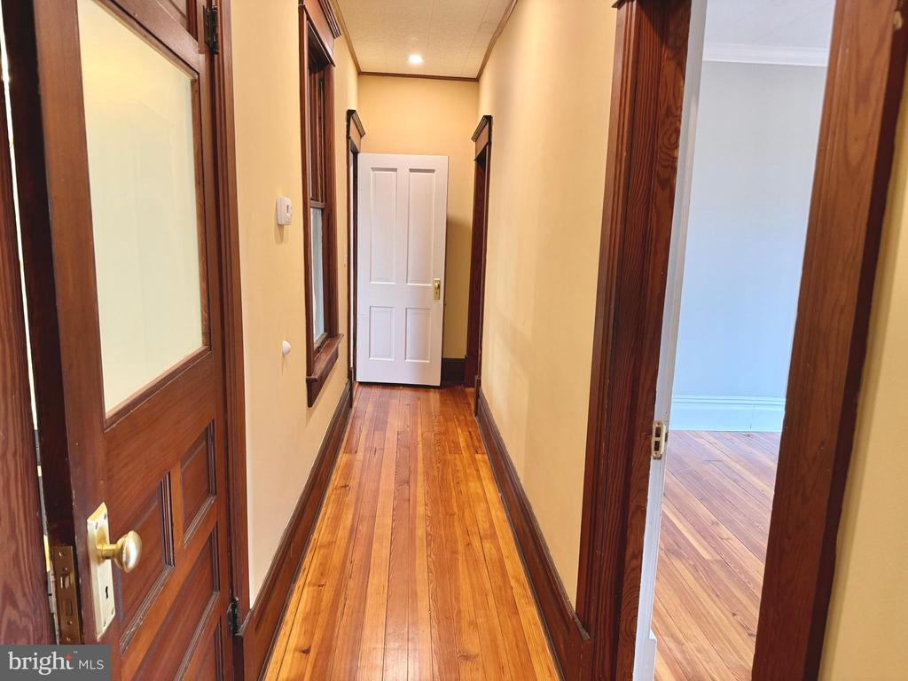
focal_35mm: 24
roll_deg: -1.5
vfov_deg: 56.8
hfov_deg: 71.6
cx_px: 454
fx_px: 630
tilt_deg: -7.1
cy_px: 340
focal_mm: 6.76
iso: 160
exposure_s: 1/60
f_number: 1.78
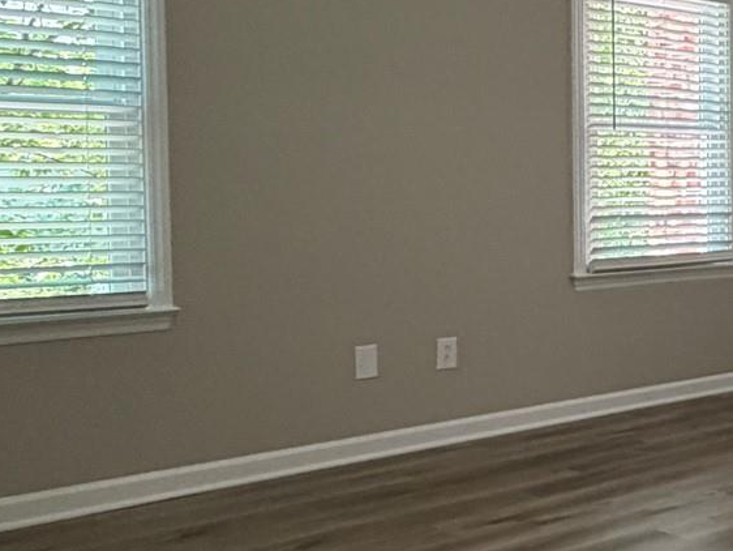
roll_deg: +0.3
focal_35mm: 51
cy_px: 210
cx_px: 947
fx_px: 1080
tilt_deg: -1.6
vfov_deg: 28.5
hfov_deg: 30.0
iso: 400
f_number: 2.2
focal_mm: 2.22
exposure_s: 1/60
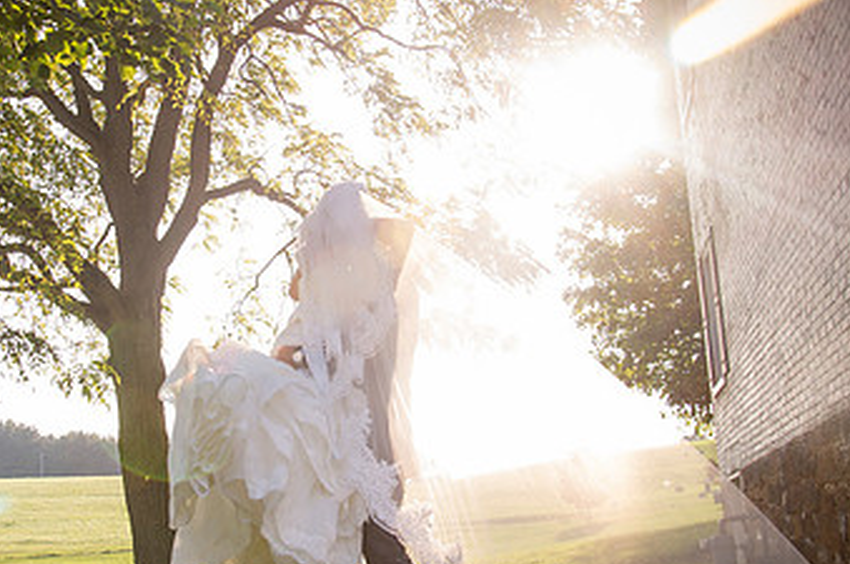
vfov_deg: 27.4
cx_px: 315
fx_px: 1155
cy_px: 308
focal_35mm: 49
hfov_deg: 40.1
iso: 400
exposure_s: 1/250
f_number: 6.3
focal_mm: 24
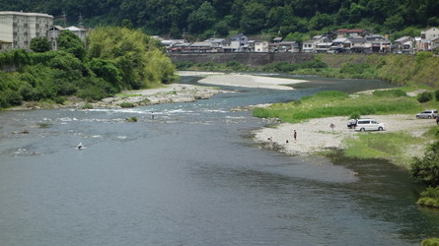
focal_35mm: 106
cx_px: 218
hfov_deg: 20.2
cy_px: 115
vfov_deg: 11.4
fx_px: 1234
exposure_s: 1/500
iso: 125
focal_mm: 37.1
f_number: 5.6
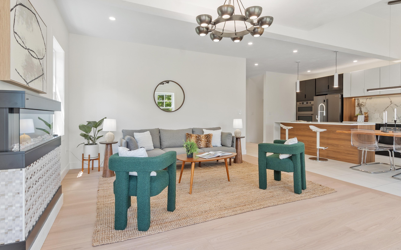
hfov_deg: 88.0
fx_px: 208
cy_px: 115
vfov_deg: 62.1
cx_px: 205
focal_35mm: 19
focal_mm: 12
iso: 400
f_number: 8
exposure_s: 1/6
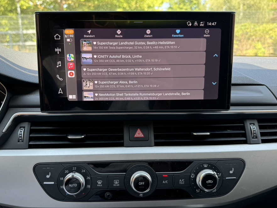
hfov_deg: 63.3
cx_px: 126
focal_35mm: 28
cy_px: 107
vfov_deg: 49.7
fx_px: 224
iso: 80
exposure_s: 1/121
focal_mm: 6.76
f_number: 1.78
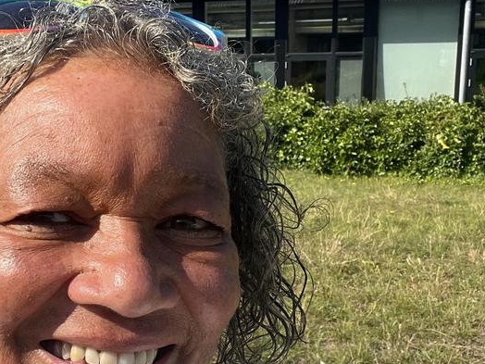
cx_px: 155
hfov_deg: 42.3
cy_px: 232
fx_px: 616
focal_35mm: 44
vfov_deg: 32.7
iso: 32
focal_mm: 2.71
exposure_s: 1/844
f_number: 2.2
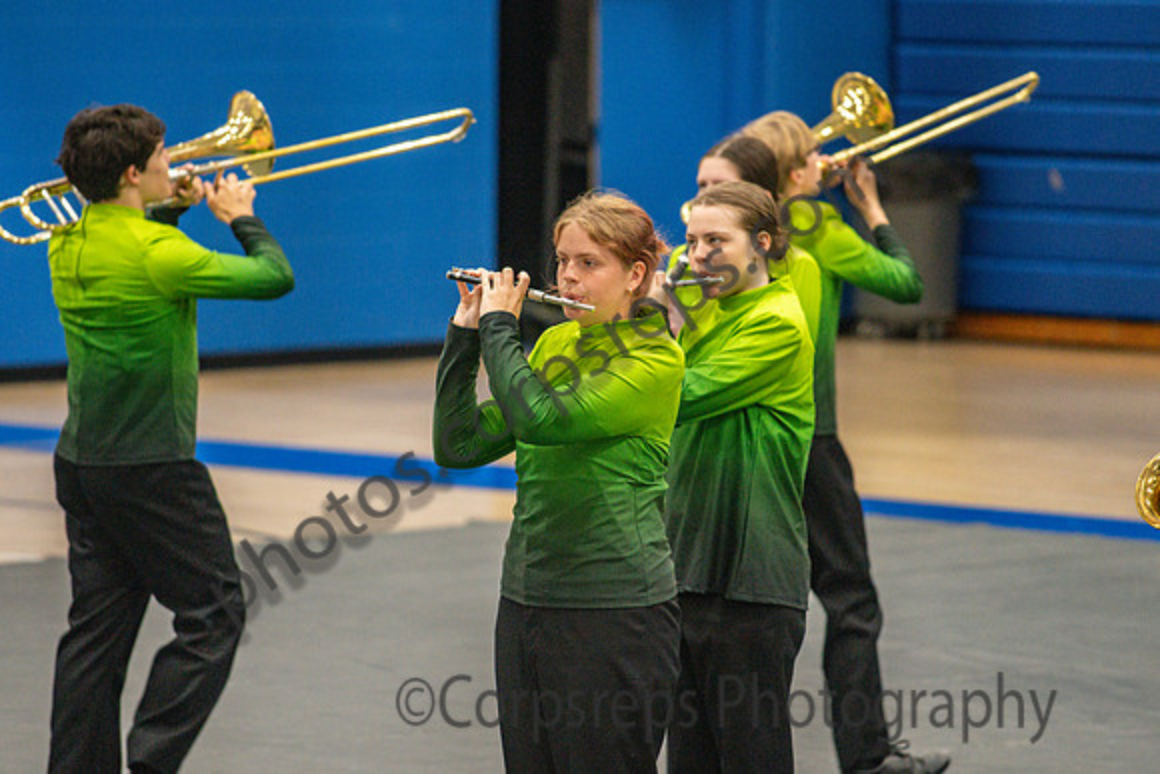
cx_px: 580
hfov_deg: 8.6
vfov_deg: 5.8
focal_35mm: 238
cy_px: 386
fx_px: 7672
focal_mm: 200
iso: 5600
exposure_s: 1/500
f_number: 4
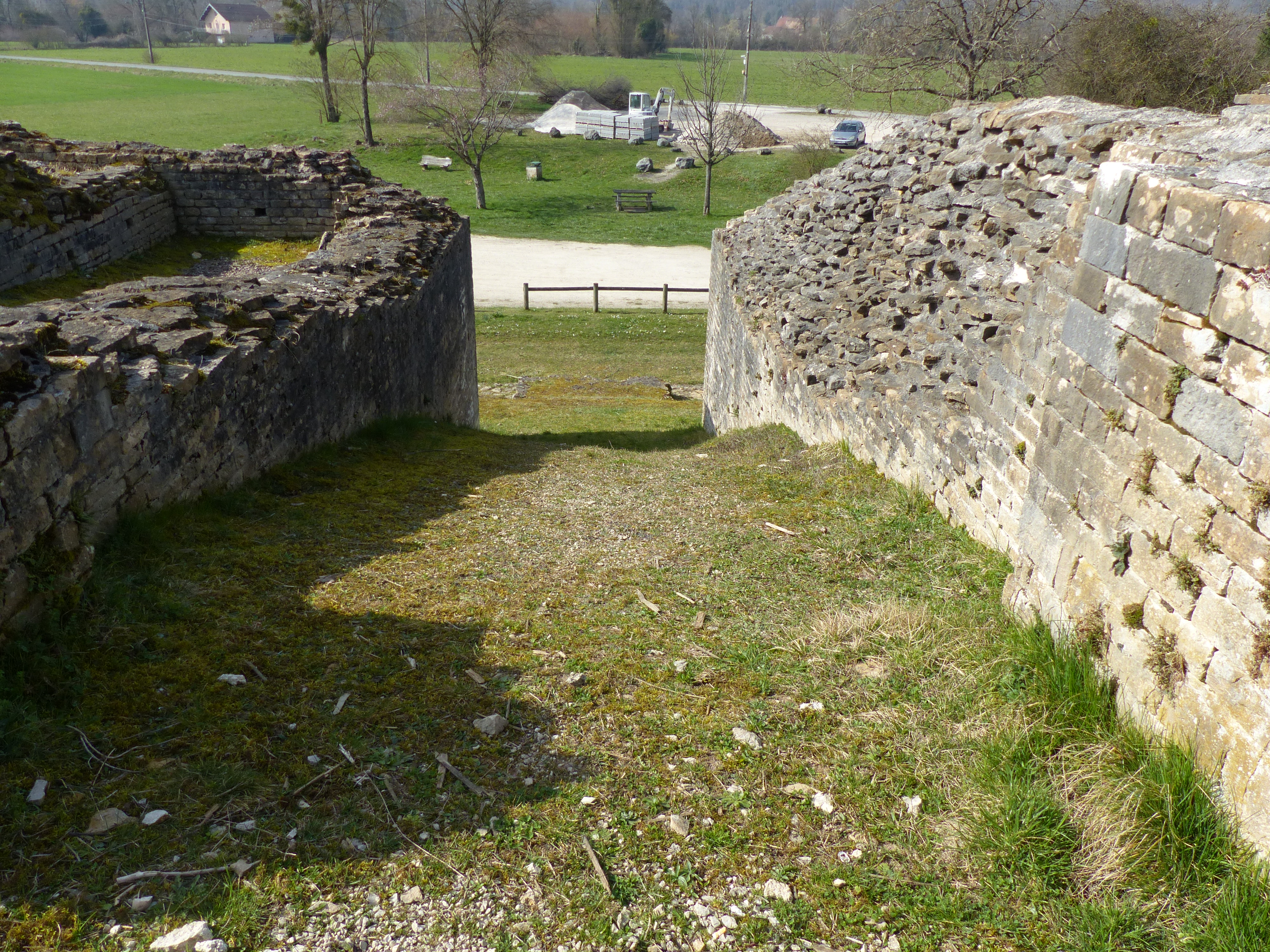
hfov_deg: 69.4
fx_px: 917
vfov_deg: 54.9
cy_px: 476
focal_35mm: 25
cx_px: 635
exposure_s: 1/1300
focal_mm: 4.5
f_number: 2.8
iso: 100
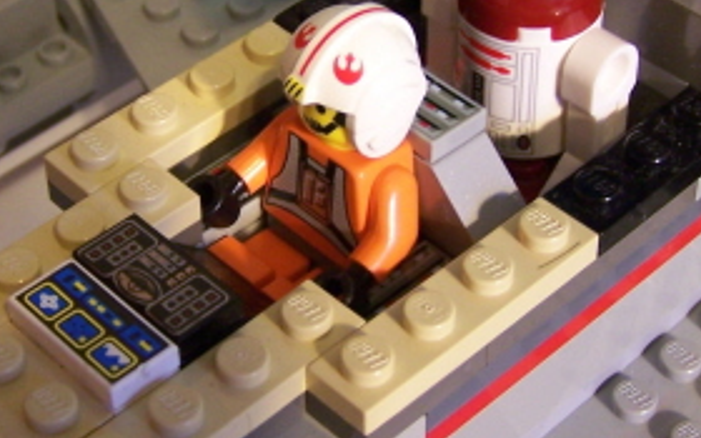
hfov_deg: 22.6
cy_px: 125
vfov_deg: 14.2
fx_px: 1758
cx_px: 340
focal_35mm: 92
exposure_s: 1/8
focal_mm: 6.3
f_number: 2.8
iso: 140
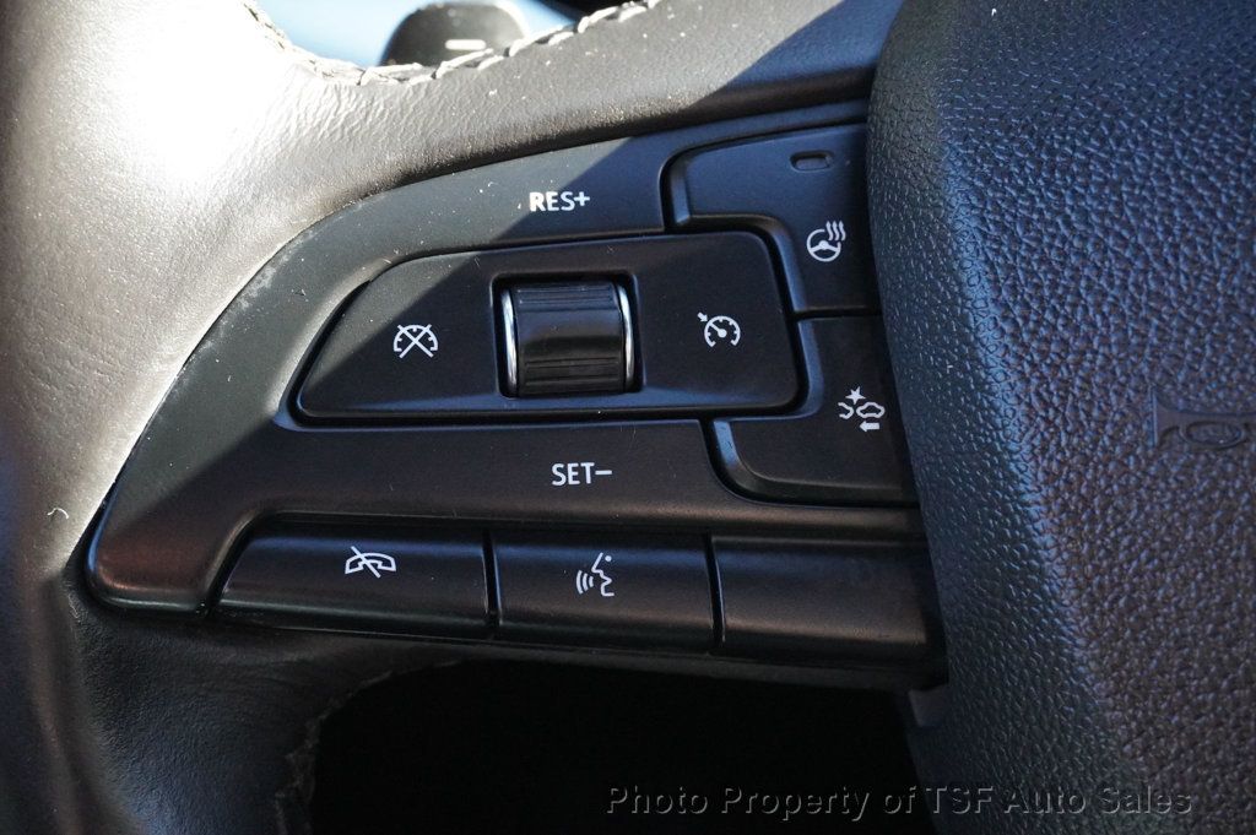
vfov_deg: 25.0
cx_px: 628
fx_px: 1882
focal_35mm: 54
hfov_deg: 36.9
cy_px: 418
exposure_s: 1/250
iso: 6400
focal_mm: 36
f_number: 9
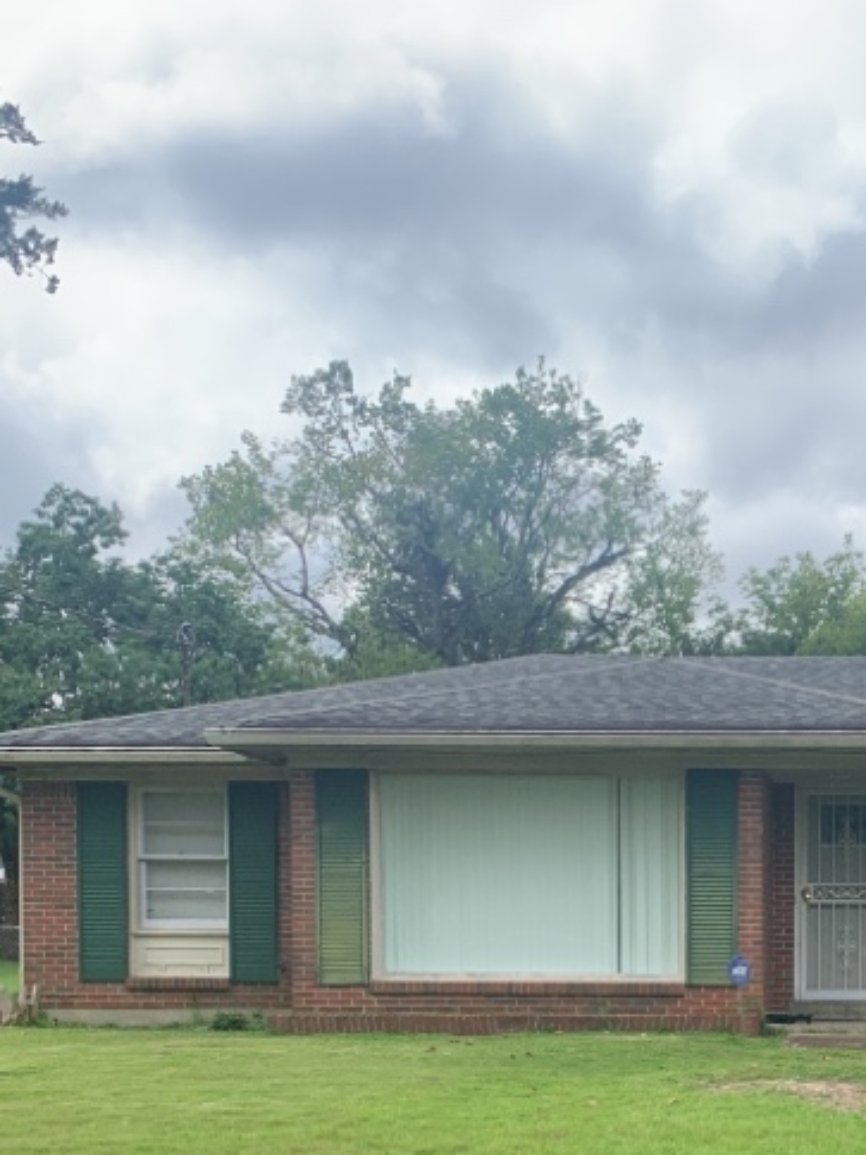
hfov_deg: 25.5
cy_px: 1057
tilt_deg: -1.3
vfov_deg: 33.0
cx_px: 821
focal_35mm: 55
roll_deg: -0.3
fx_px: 1835
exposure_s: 1/1350
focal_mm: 4.25
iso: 25
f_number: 1.8
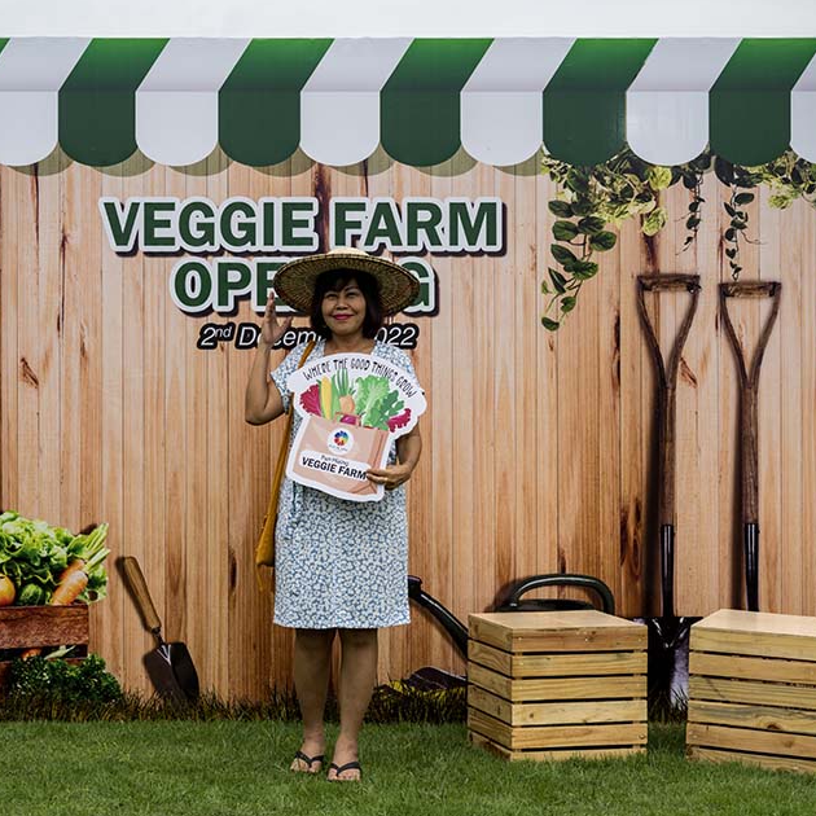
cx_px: 275
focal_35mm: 66
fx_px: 1760
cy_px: 409
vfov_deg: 26.1
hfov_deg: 26.0
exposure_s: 1/250
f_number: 6.3
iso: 160
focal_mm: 51
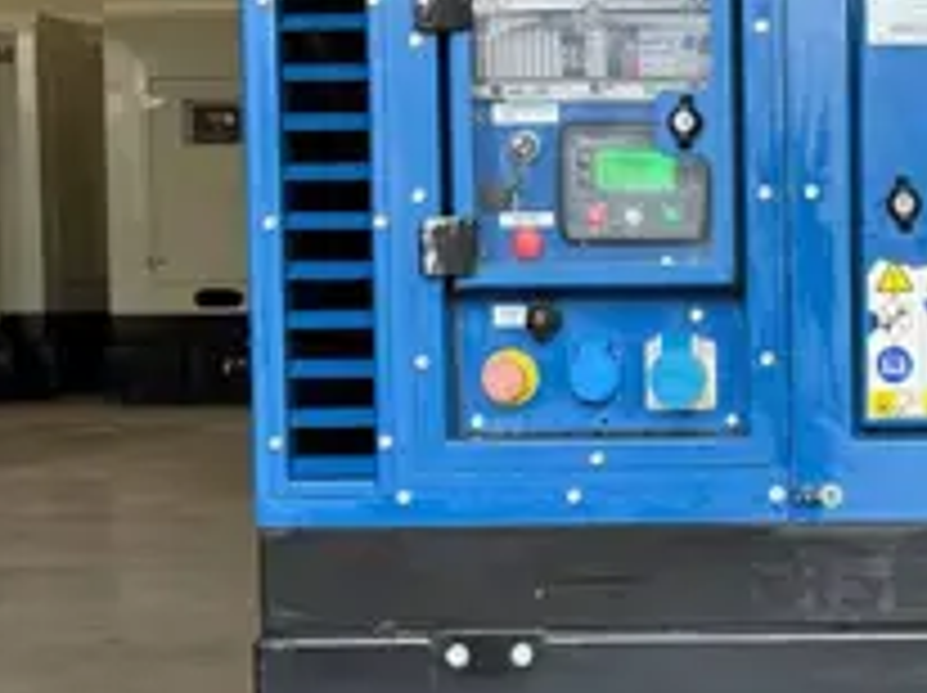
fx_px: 2996
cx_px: 932
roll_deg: +0.0
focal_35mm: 112
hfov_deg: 17.2
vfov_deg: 13.2
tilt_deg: -2.7
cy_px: 400
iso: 80
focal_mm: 6.76
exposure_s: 1/100
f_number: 1.78
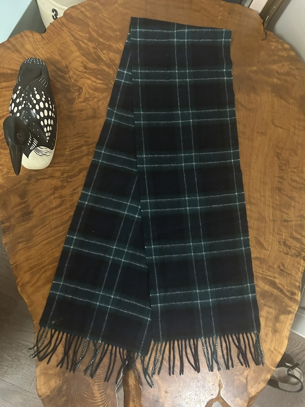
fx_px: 305
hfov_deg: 53.1
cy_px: 204
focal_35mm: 26
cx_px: 152
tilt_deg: -82.5
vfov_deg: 67.3
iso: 640
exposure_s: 1/30
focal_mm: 5.7
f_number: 1.5
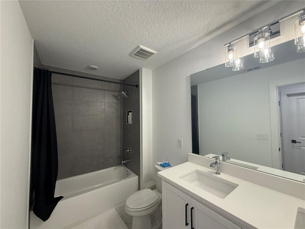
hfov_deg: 102.1
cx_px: 152
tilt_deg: +2.4
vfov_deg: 85.7
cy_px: 114
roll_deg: +0.5
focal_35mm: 14
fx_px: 123
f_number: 2.2
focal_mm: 2.22
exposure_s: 1/120
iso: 250
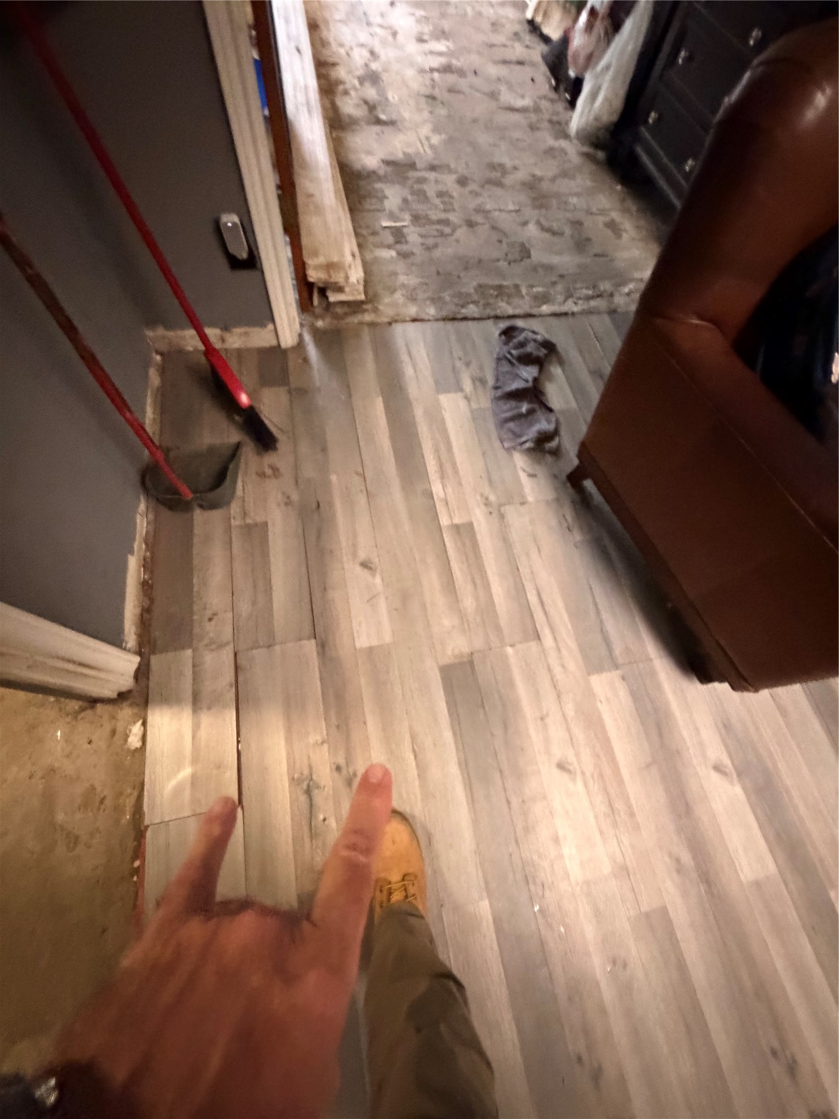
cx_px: 420
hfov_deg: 85.7
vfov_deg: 102.1
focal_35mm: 14
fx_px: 452
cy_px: 560
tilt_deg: -65.0
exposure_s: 1/30
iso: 2000
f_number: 2.2
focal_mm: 2.22
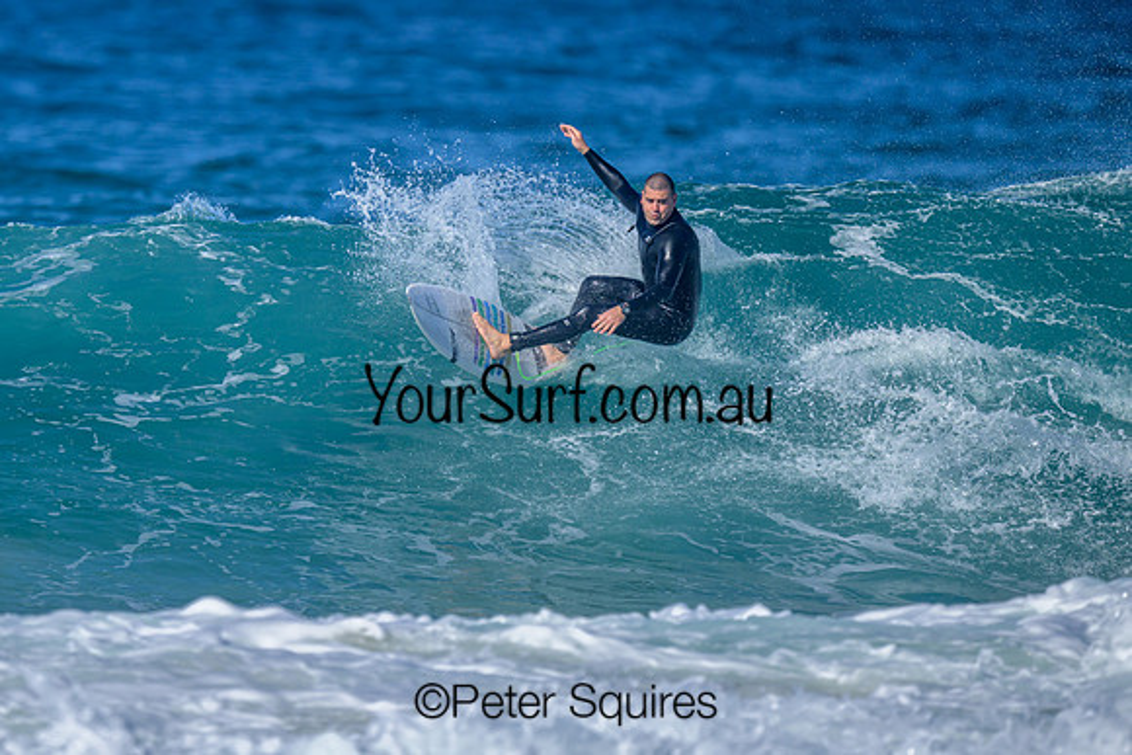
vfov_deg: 1.3
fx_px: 34481
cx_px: 370
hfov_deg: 1.9
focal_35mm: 1096
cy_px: 300
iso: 280
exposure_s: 1/2000
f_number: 6.3
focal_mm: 800
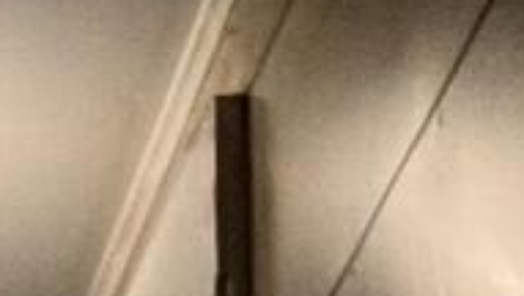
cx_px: 96
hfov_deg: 14.4
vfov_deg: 3.9
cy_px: -2009
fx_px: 2059
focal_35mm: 148
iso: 160
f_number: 1.8
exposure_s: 1/120
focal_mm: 1.57
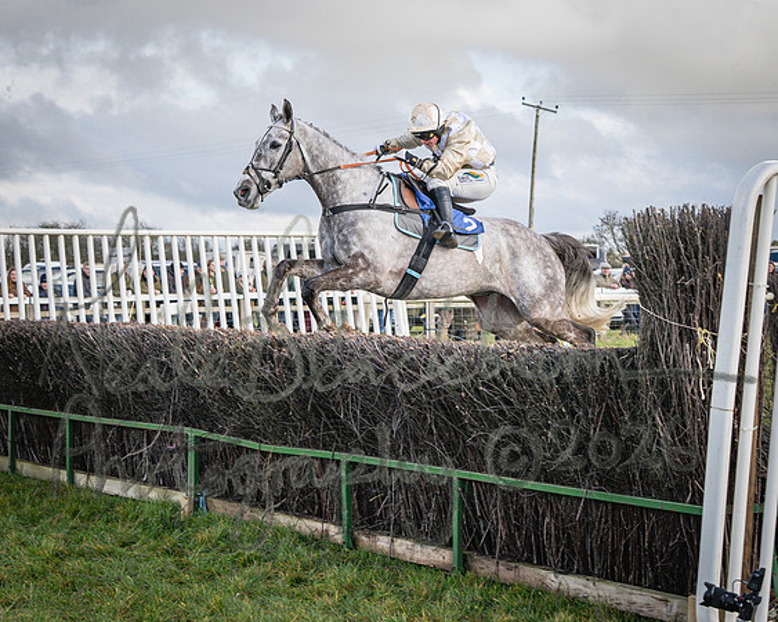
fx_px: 1842
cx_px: 402
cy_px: 269
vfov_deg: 19.2
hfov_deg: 23.9
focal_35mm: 80
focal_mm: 35
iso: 320
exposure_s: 1/1000
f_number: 4
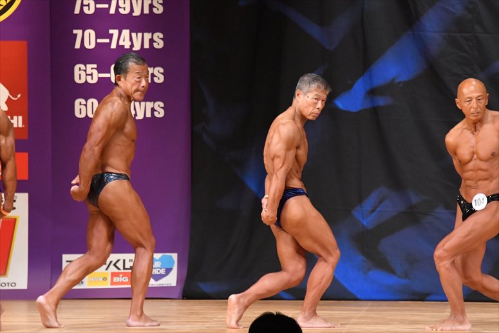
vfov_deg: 4.8
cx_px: 250
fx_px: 3949
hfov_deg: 7.2
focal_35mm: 285
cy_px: 166
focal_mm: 190
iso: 6400
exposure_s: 1/400
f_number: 5.6
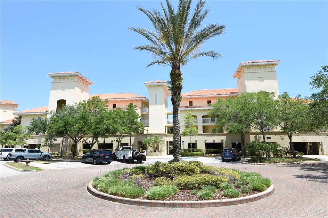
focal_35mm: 21
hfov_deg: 81.2
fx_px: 191
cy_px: 109
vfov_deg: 59.5
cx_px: 164
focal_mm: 14
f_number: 7.1
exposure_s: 1/200
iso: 100
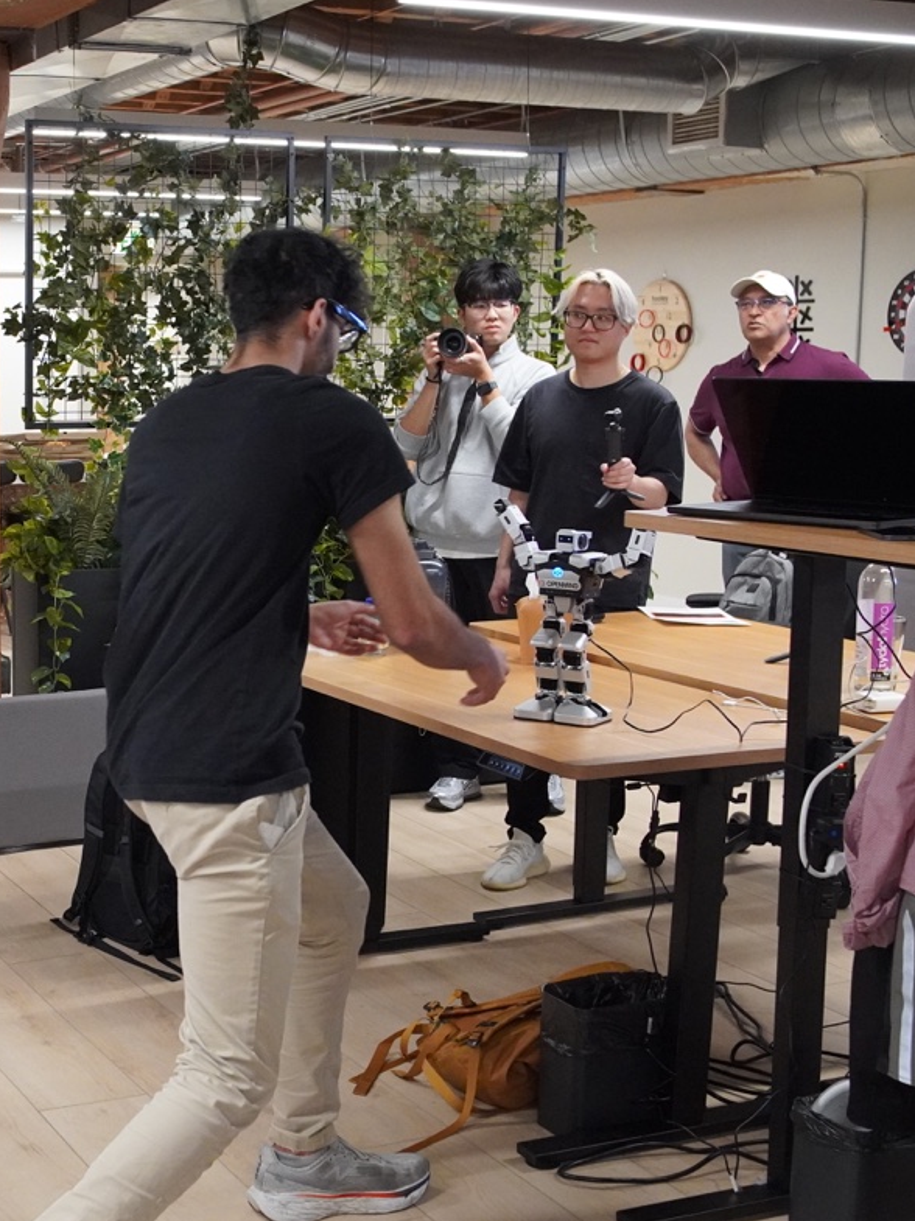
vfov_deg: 37.7
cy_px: 610
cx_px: 68
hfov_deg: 27.5
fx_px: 1790
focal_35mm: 51
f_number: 4
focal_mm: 23
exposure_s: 1/160
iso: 5000
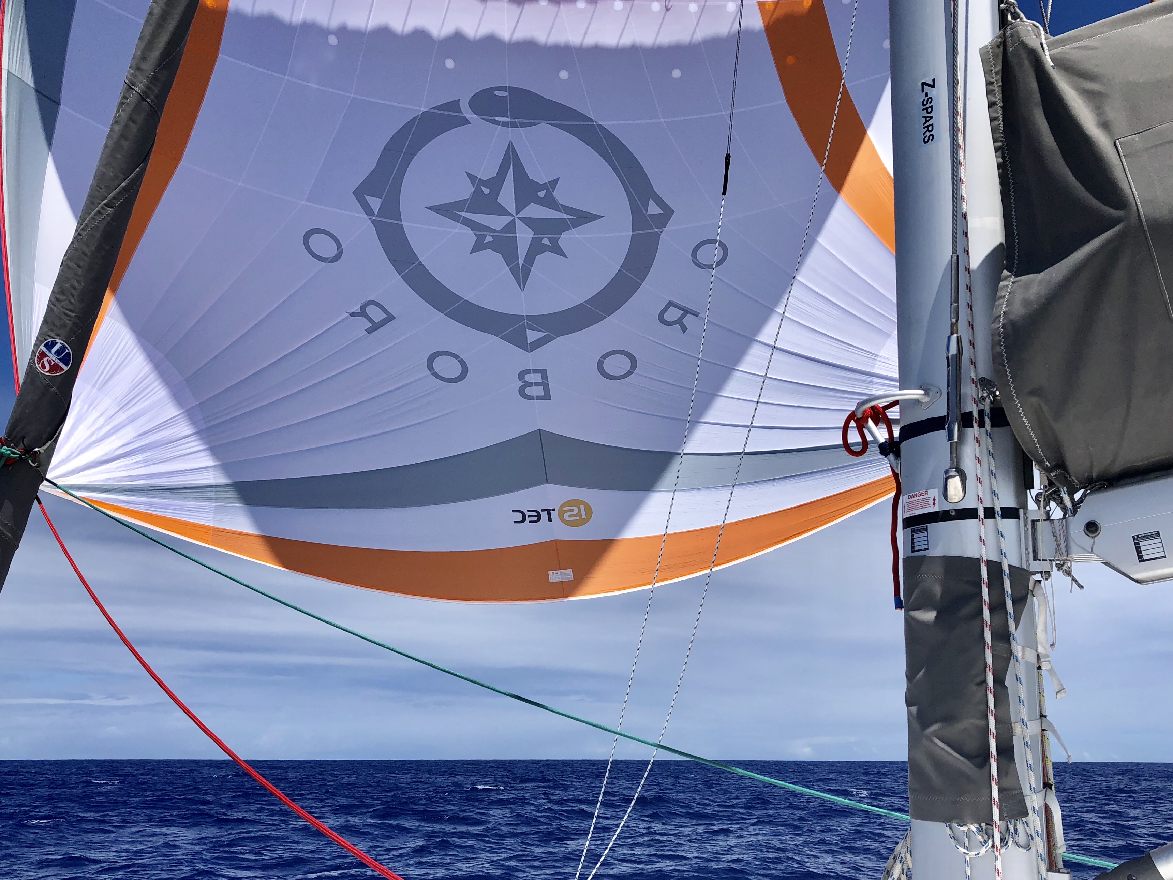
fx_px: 1084
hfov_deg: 56.8
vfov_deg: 44.1
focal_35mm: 32
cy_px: 478
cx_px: 602
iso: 25
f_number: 1.8
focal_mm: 3.99
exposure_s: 1/4878
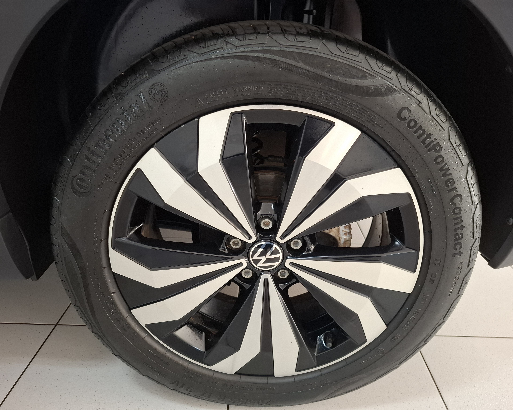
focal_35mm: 24
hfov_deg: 70.3
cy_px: 205
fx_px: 364
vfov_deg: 58.8
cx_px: 265
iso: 250
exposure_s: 1/30
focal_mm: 5.54
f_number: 1.8
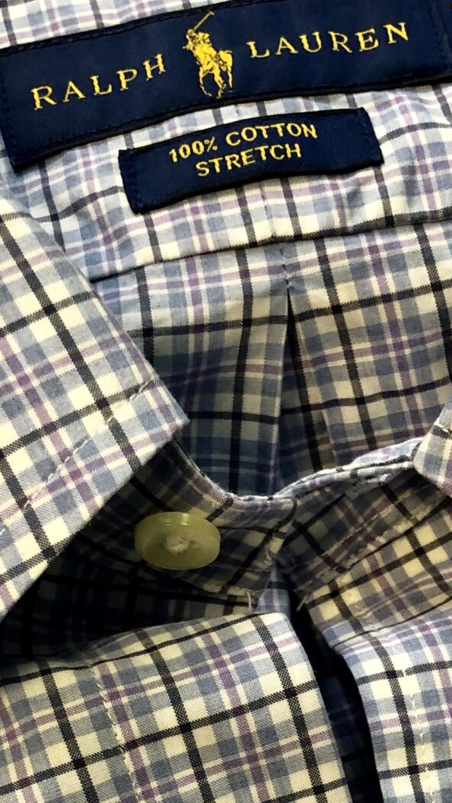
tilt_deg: -71.1
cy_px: 731
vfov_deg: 27.5
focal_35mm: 74
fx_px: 1576
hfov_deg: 16.3
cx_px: 305
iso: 32
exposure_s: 1/26
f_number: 1.8
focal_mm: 4
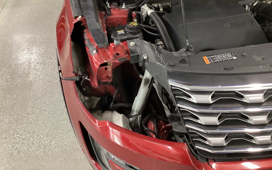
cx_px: 132
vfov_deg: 36.1
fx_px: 259
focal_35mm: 35
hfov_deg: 55.3
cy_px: 64
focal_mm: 3.3
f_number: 2.4
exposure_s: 1/25
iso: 400
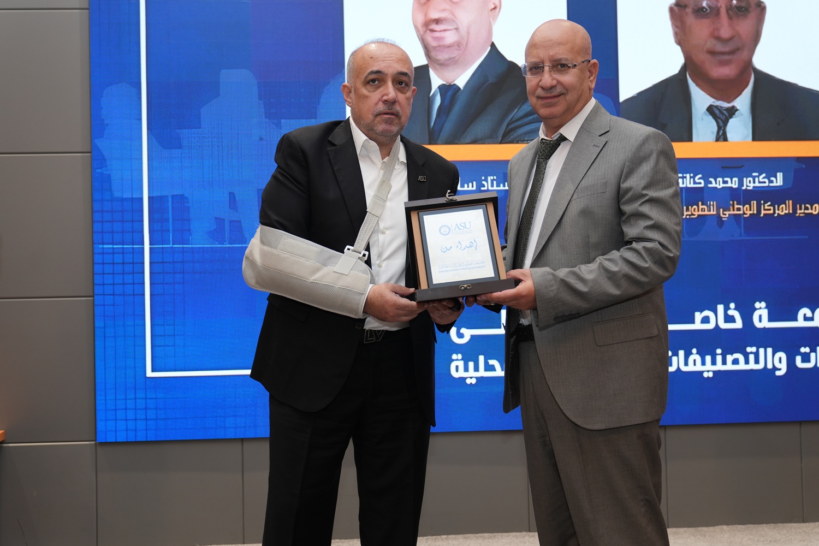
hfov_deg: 51.9
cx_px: 413
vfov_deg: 35.9
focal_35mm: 37
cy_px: 269
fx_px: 842
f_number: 3.2
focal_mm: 36
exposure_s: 1/160
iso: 800
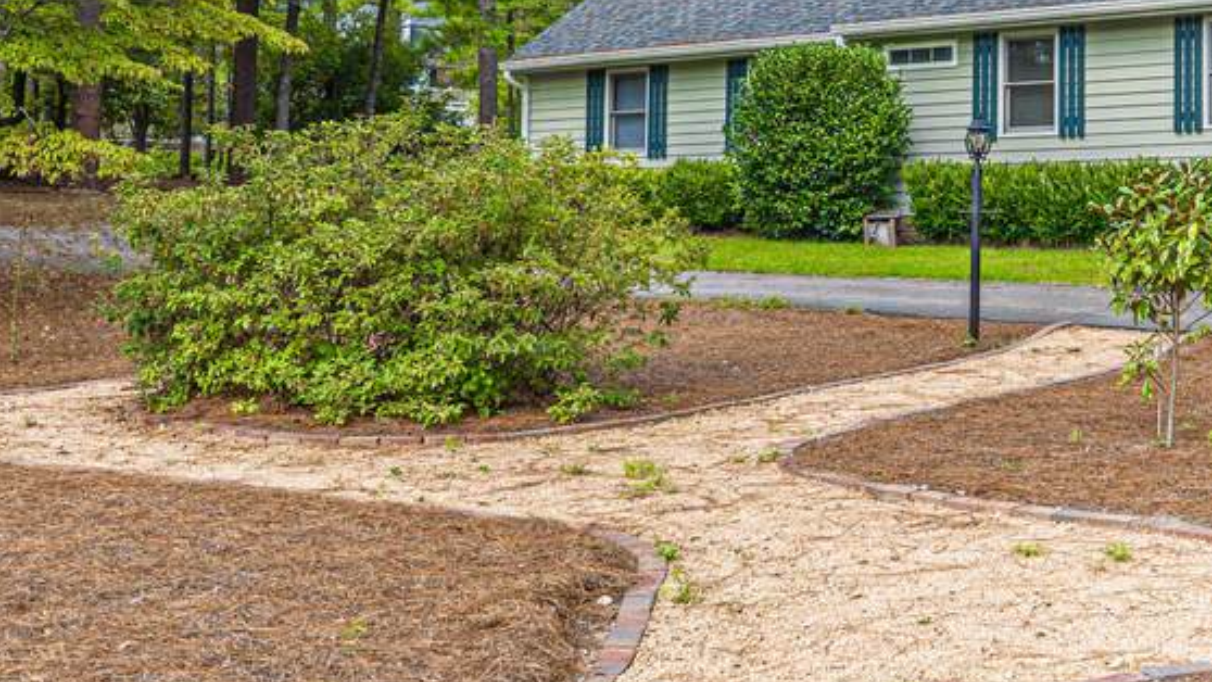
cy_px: 140
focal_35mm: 58
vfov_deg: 20.5
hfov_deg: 34.5
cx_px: 1036
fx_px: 1864
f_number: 5.6
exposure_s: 1/125
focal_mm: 24
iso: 100
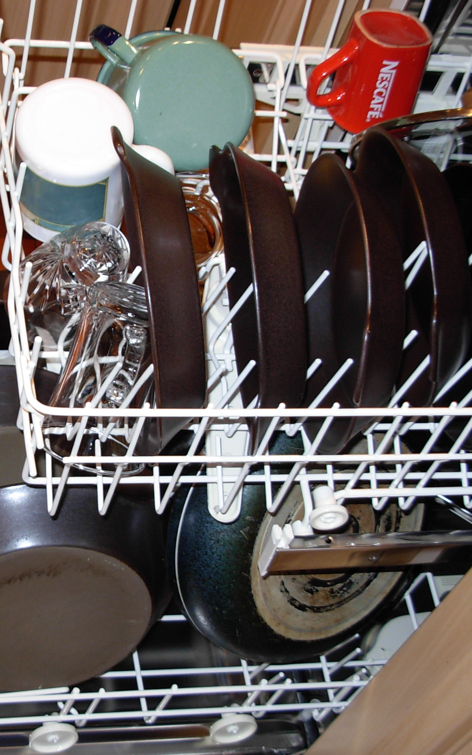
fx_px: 1605
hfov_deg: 16.4
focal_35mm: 78
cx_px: 18
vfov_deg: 26.5
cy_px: 393
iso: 79
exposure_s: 1/22.6
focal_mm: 8.5
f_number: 3.2
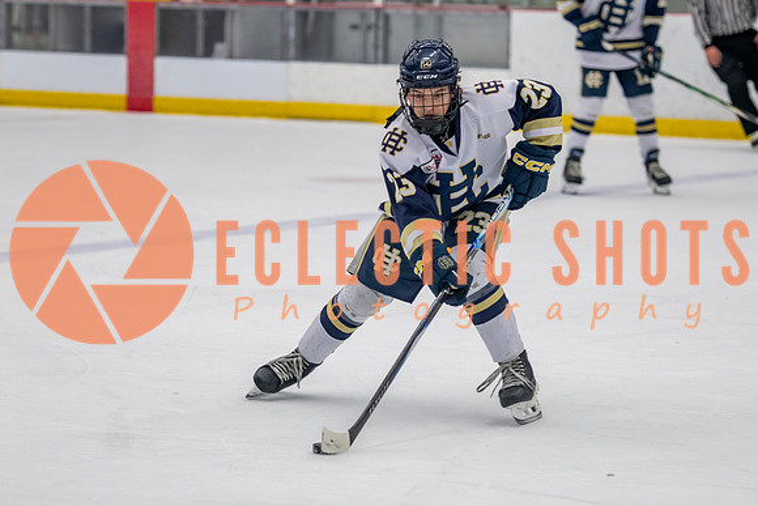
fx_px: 3627
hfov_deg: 11.9
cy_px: 237
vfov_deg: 8.0
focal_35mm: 172
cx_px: 370
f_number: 3.2
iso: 2000
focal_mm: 110
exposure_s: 1/640
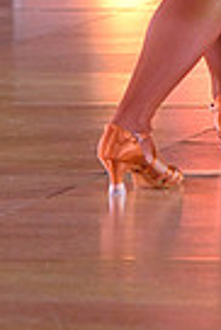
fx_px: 4702
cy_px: -303
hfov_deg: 2.7
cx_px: 237
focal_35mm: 512
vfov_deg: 4.0
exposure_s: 1/400
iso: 3200
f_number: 5
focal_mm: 120
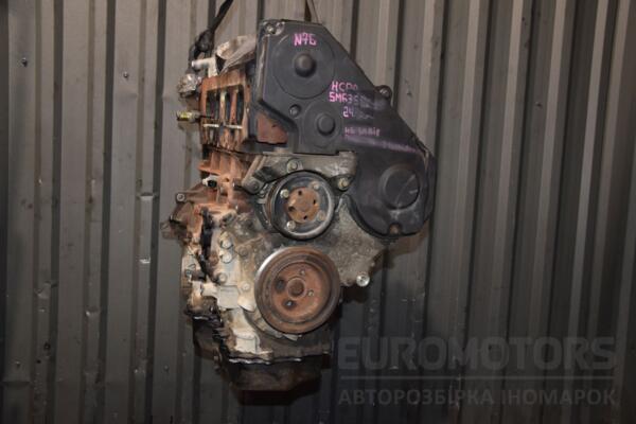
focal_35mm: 38
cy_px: 212
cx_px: 318
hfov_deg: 51.3
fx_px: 662
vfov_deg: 35.5
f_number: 5
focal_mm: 25
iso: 800
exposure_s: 1/60
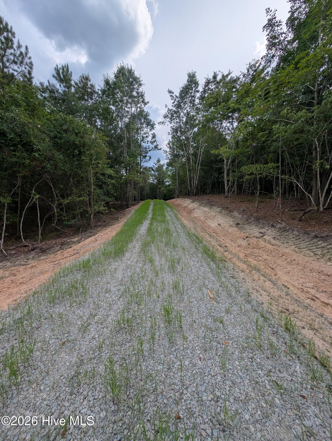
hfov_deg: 94.6
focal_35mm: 12
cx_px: 166
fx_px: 153
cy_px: 220
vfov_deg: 110.5
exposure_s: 1/2058
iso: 41
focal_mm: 2.23
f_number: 1.95
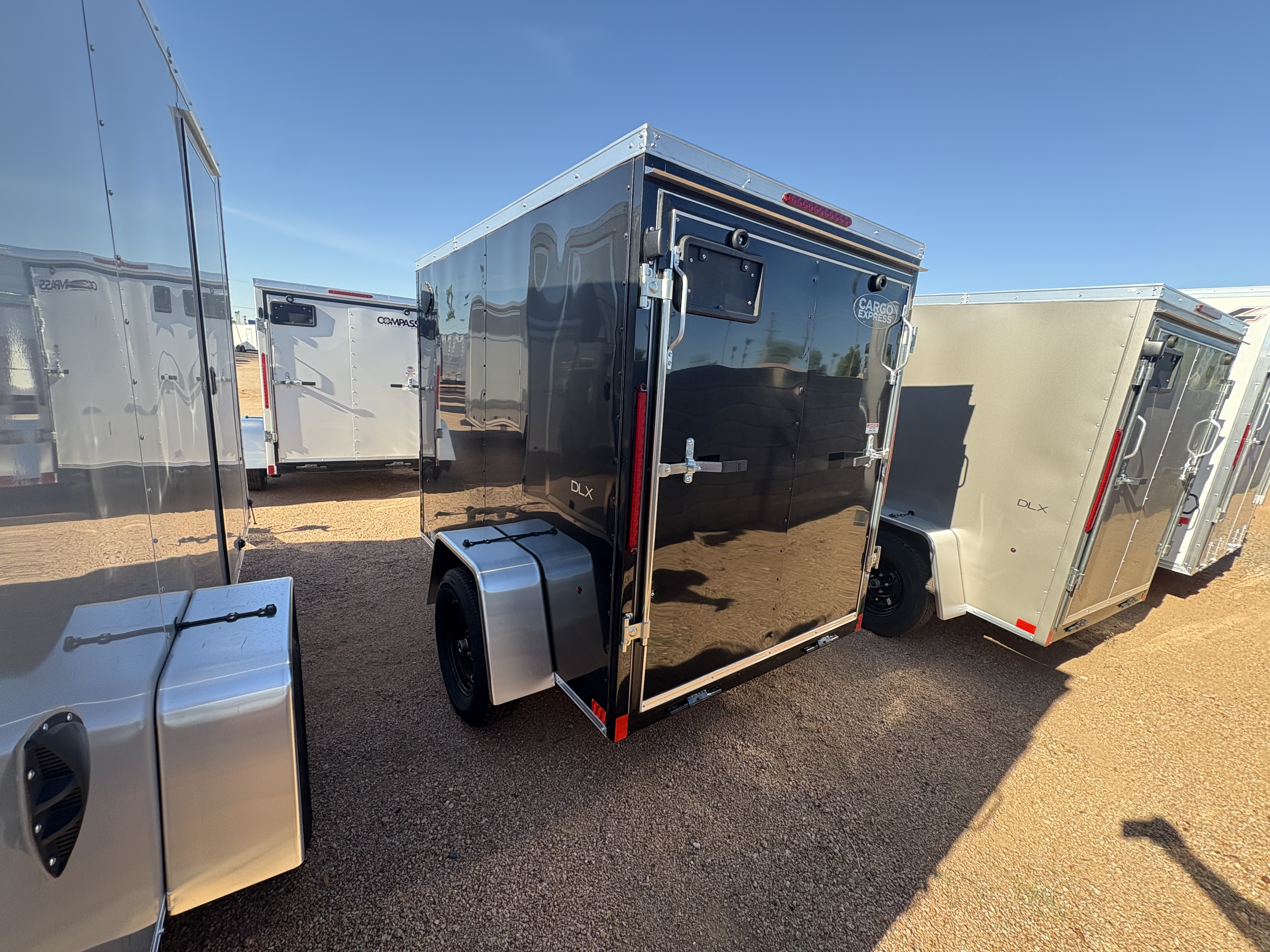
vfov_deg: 85.7
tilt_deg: -10.5
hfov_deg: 102.1
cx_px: 635
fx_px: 514
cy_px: 476
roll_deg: -3.4
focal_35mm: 14
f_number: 2.2
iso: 64
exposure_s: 1/321
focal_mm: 2.22
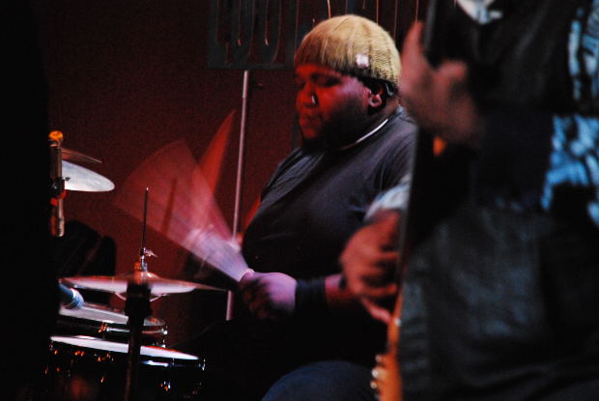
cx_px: 300
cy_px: 200
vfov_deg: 6.8
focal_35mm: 202
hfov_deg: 10.1
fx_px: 3373
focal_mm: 135
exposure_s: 1/20
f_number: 5.6
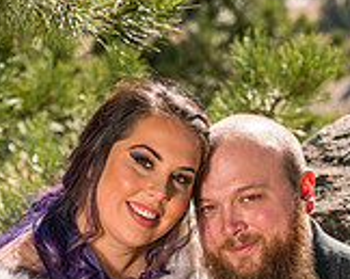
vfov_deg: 8.3
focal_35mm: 183
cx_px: 173
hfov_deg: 10.6
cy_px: 348
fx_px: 1892
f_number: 4
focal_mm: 70
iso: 200
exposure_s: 1/2000
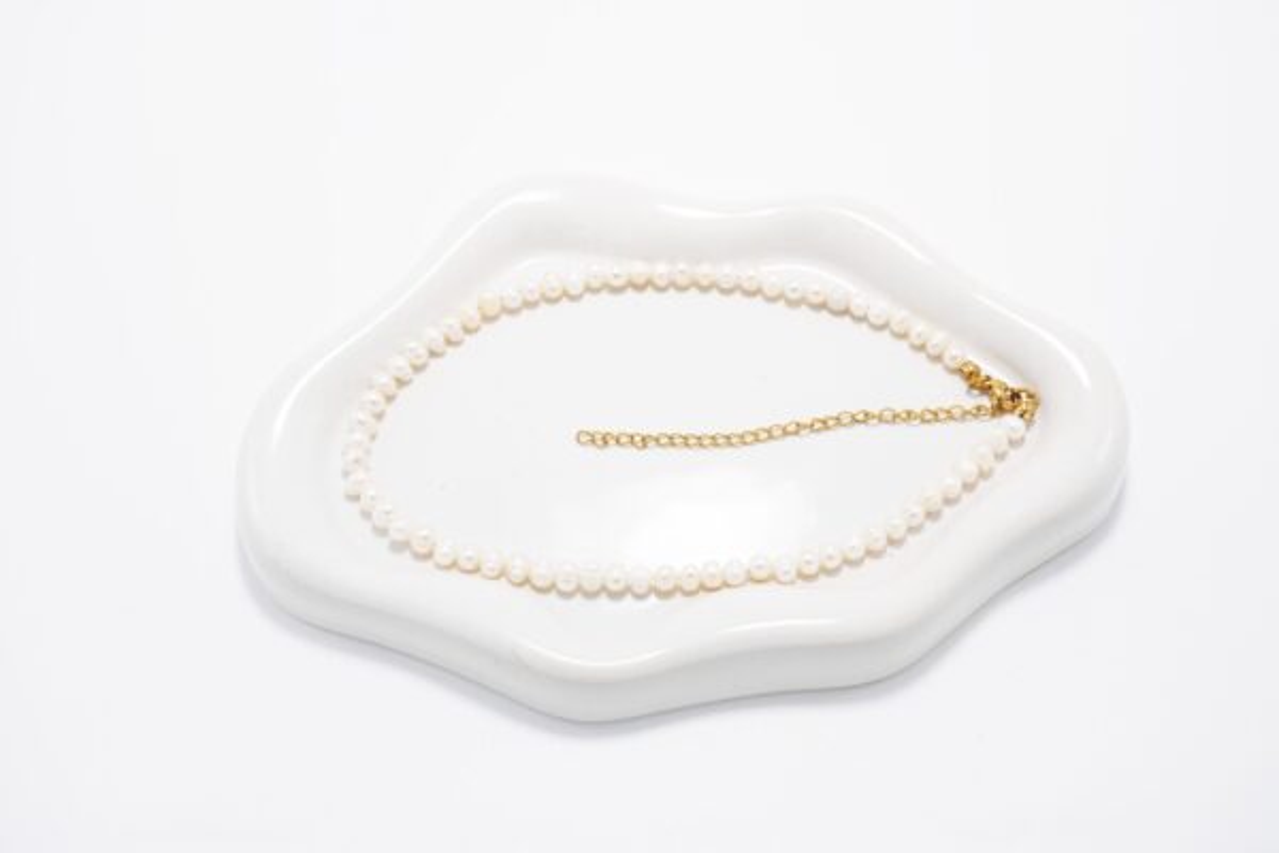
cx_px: 640
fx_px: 1670
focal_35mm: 47
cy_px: 426
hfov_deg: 41.9
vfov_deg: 28.6
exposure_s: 1/50
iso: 160
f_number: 22
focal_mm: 47
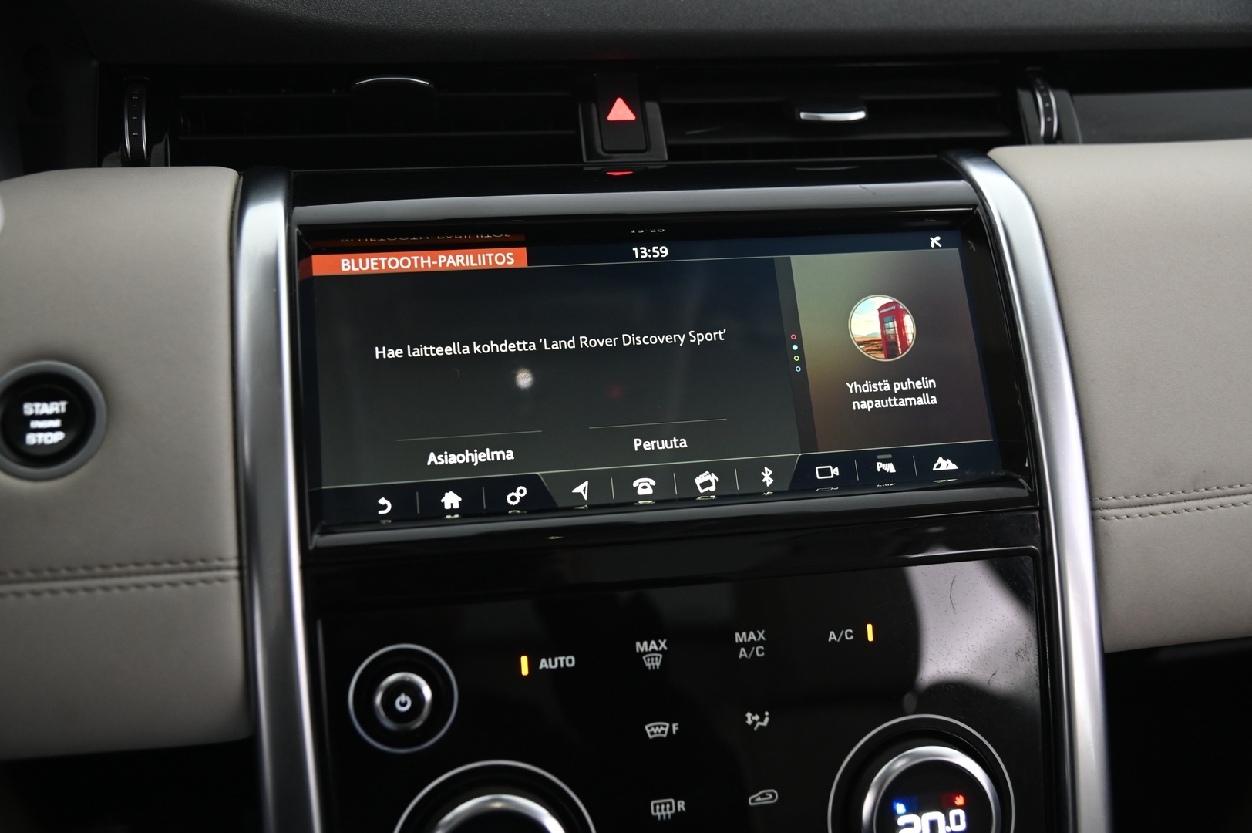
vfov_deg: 35.0
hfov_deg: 50.7
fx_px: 1320
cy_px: 416
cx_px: 626
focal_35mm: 38
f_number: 4
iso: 2000
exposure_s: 1/25
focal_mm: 38
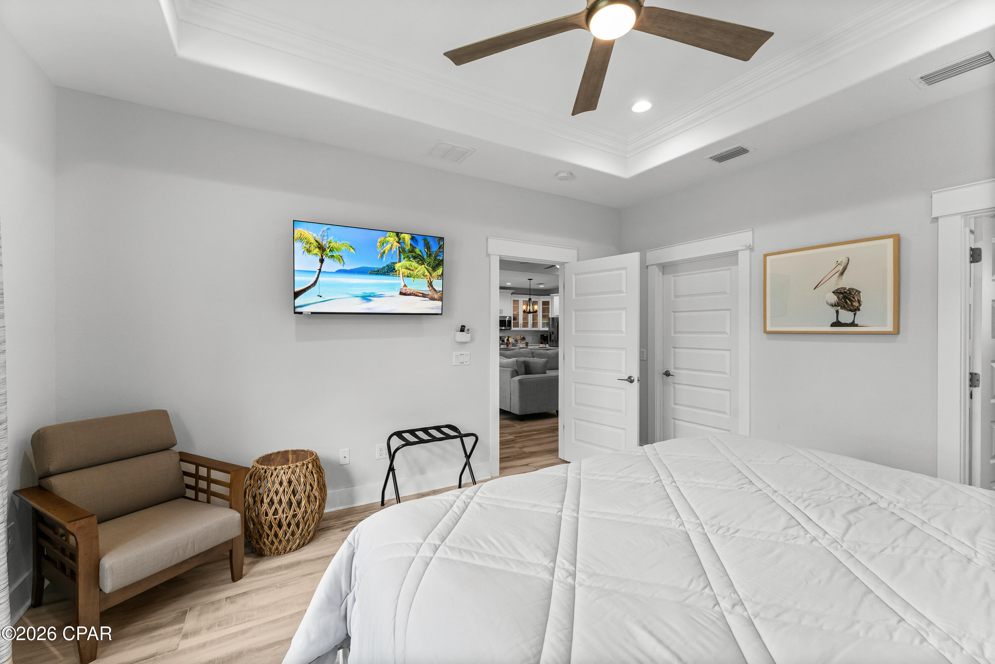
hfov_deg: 104.3
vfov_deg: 81.2
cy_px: 332
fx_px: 387
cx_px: 498
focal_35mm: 14
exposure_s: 1/6
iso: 400
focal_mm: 14
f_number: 8
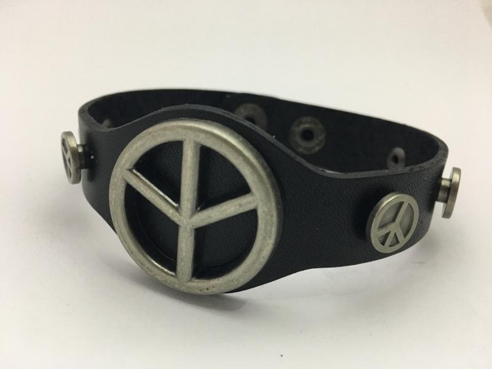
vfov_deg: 48.2
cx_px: 246
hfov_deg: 61.7
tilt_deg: -27.9
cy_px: 184
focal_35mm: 29
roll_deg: -1.8
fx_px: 412
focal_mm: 4.15
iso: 200
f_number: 2.2
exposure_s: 1/30
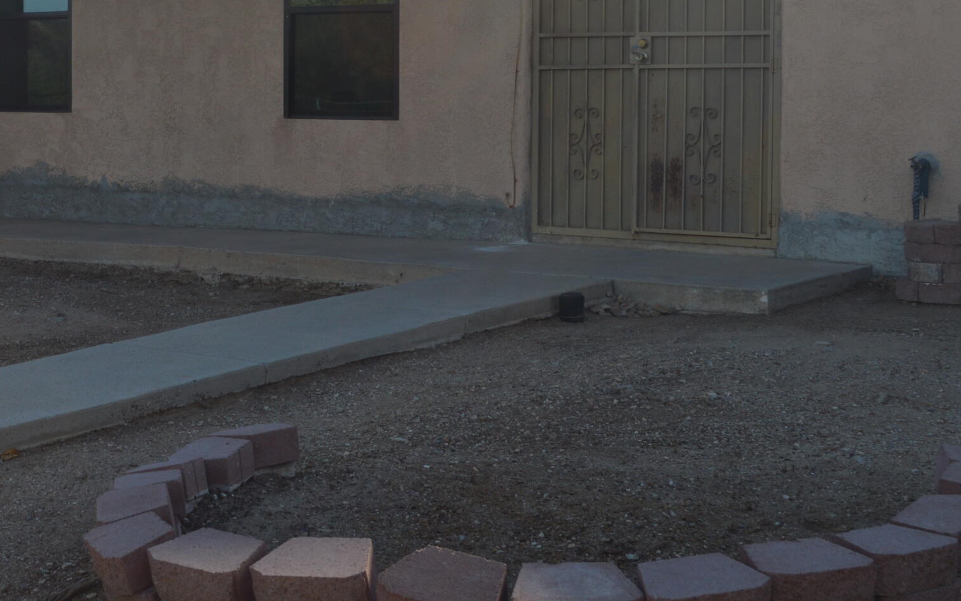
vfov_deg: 17.7
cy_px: 118
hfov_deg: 27.8
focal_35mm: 73
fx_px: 1912
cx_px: 231
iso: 100
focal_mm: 24
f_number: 8
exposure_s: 1/250
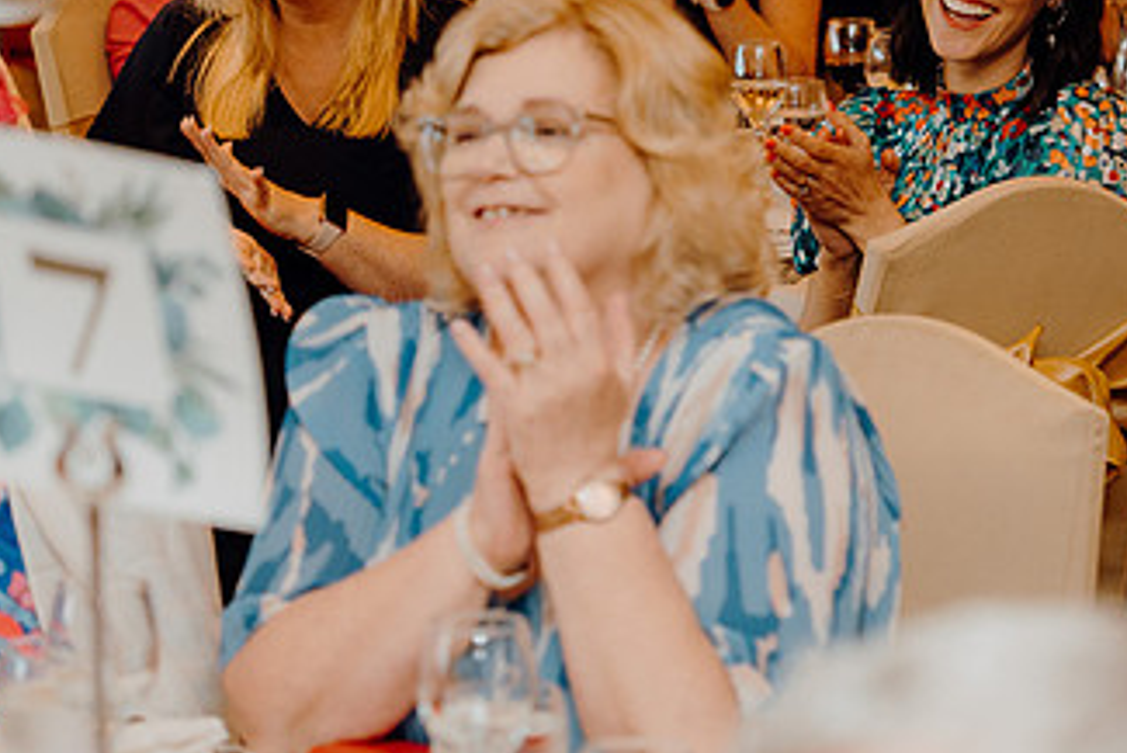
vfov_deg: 8.2
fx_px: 5261
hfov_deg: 12.2
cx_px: 957
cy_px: 234
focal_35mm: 168
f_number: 2.8
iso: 1250
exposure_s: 1/200
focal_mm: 63
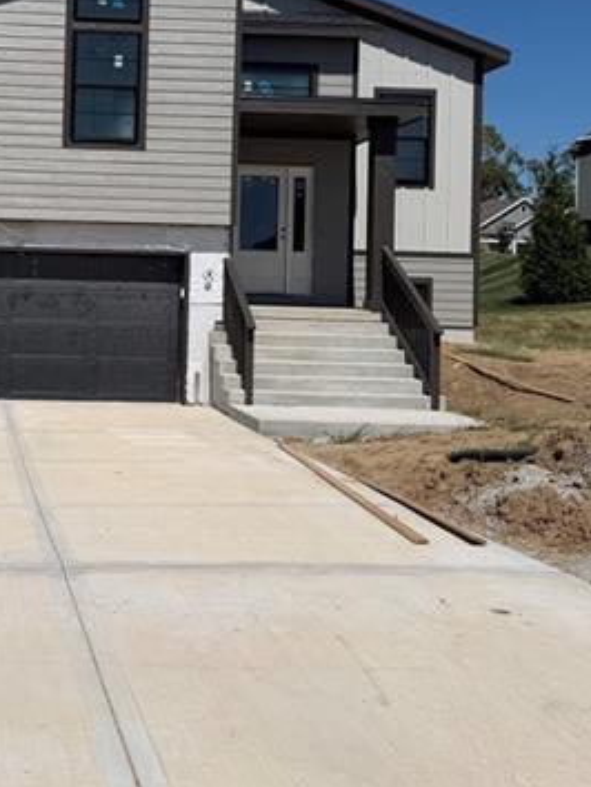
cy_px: 258
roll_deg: -1.5
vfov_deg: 36.4
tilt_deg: +1.5
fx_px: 1182
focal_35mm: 52
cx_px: 60
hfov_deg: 27.1
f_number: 1.78
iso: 80
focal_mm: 6.76
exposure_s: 1/14286
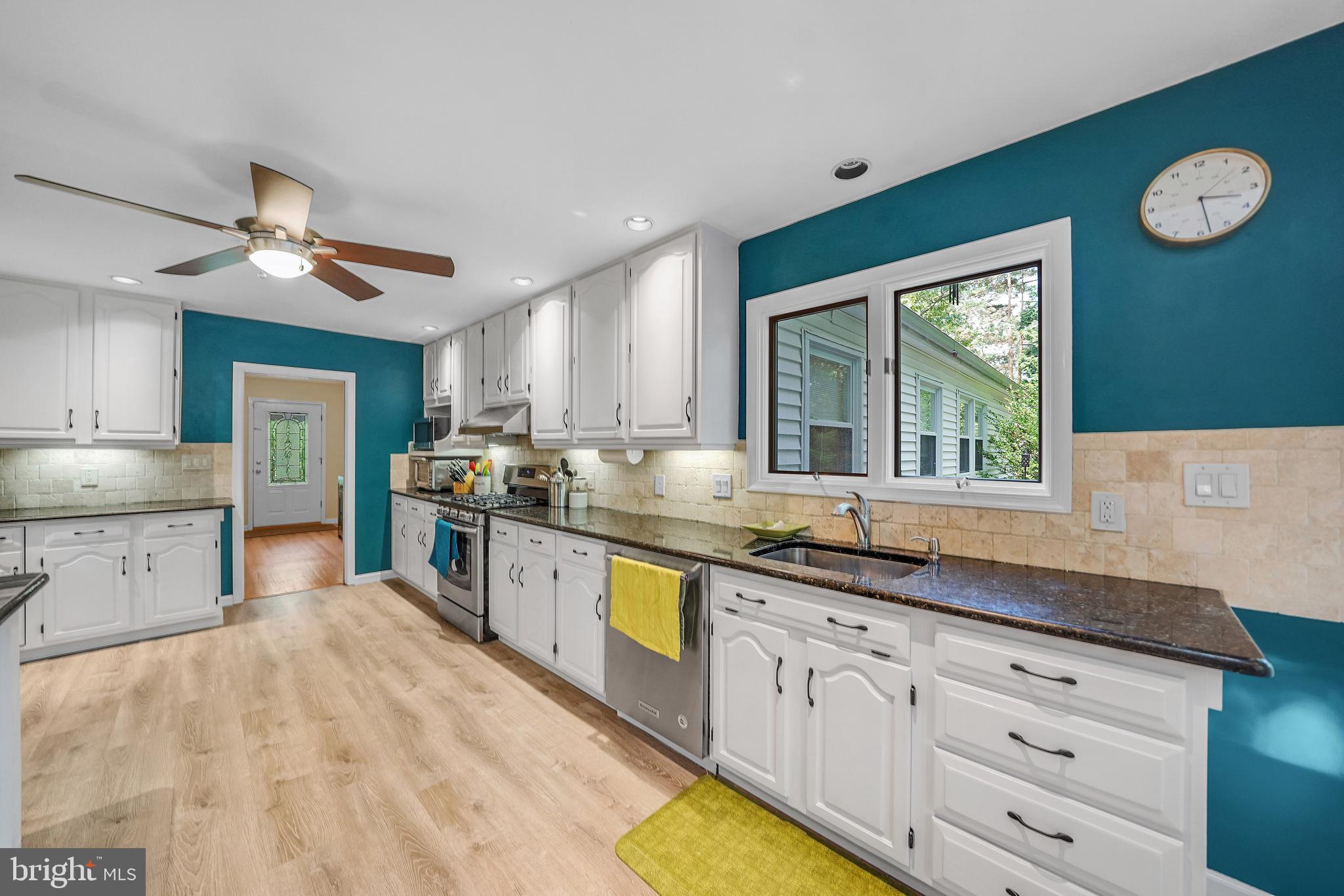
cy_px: 448
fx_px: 448
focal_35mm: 12
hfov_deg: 112.6
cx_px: 672
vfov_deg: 90.0
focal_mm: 12
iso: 1000
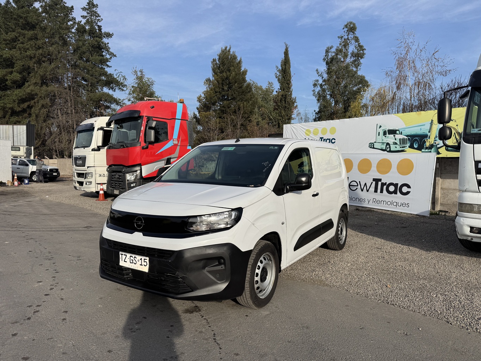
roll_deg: +0.2
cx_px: 240
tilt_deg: -2.5
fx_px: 334
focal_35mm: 24
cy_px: 180
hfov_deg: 71.6
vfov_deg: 56.8
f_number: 1.78
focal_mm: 6.76
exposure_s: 1/4608
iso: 80
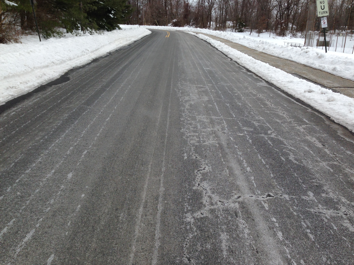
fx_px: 337
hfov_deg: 55.4
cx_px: 177
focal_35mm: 33
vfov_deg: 42.9
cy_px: 132
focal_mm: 4.12
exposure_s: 1/874
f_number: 2.4
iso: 50
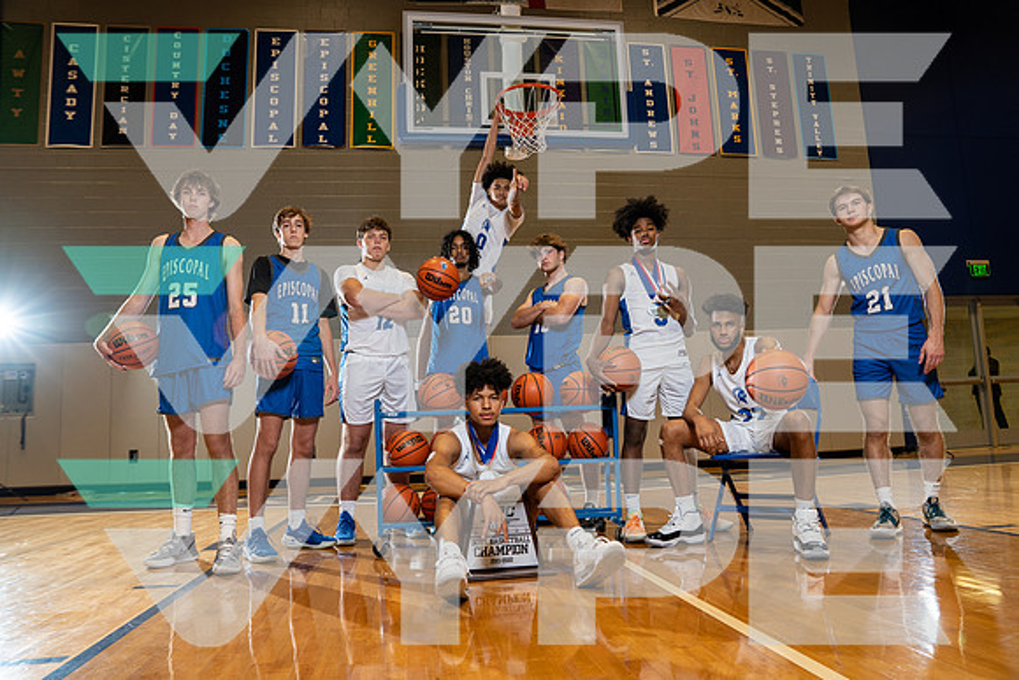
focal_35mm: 24
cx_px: 510
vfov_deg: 53.2
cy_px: 340
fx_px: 679
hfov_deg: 73.7
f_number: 4
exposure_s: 1/125
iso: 400
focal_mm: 24
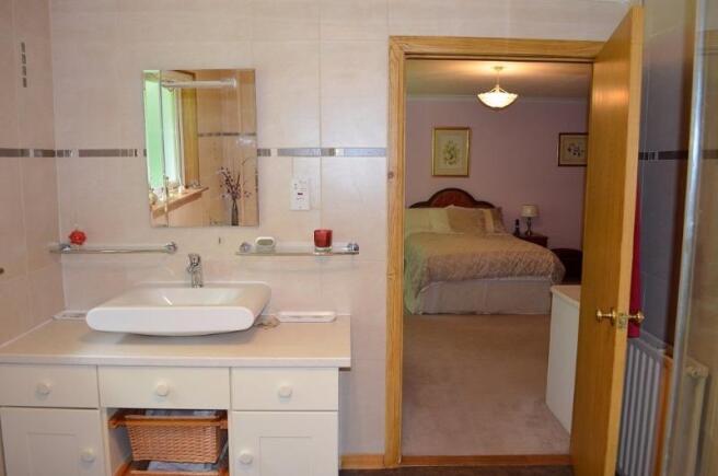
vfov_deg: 47.8
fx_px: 538
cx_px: 359
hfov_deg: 67.5
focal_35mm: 27
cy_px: 238
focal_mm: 18
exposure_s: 1/60
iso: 900
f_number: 3.5
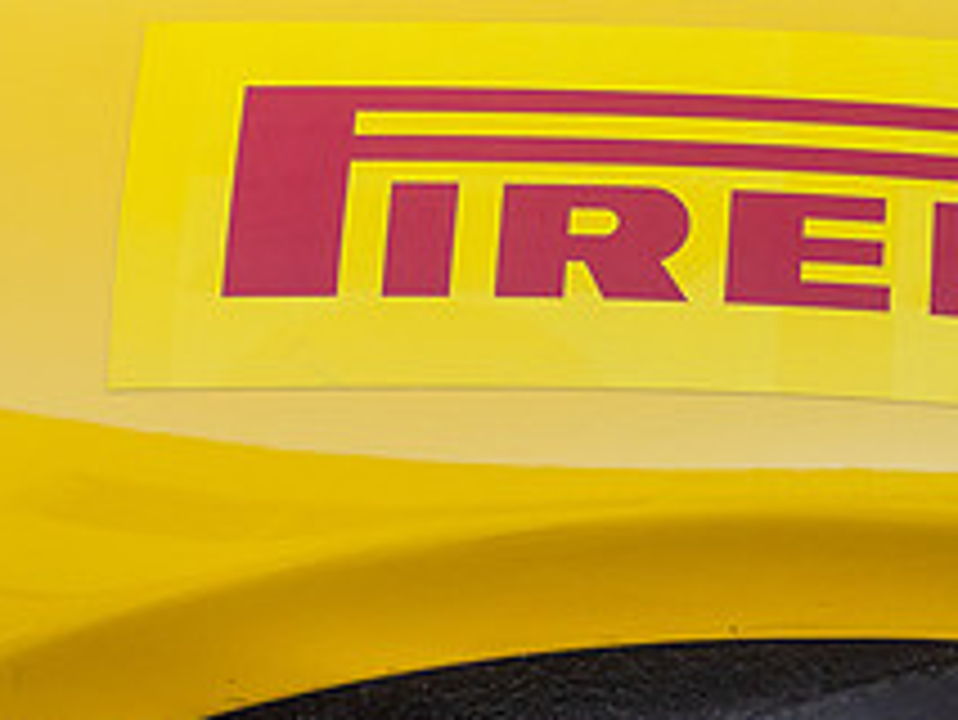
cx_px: 288
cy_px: 218
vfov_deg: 10.9
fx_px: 3766
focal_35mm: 136
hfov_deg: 14.5
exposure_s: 1/1000
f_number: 2.8
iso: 200
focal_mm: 25
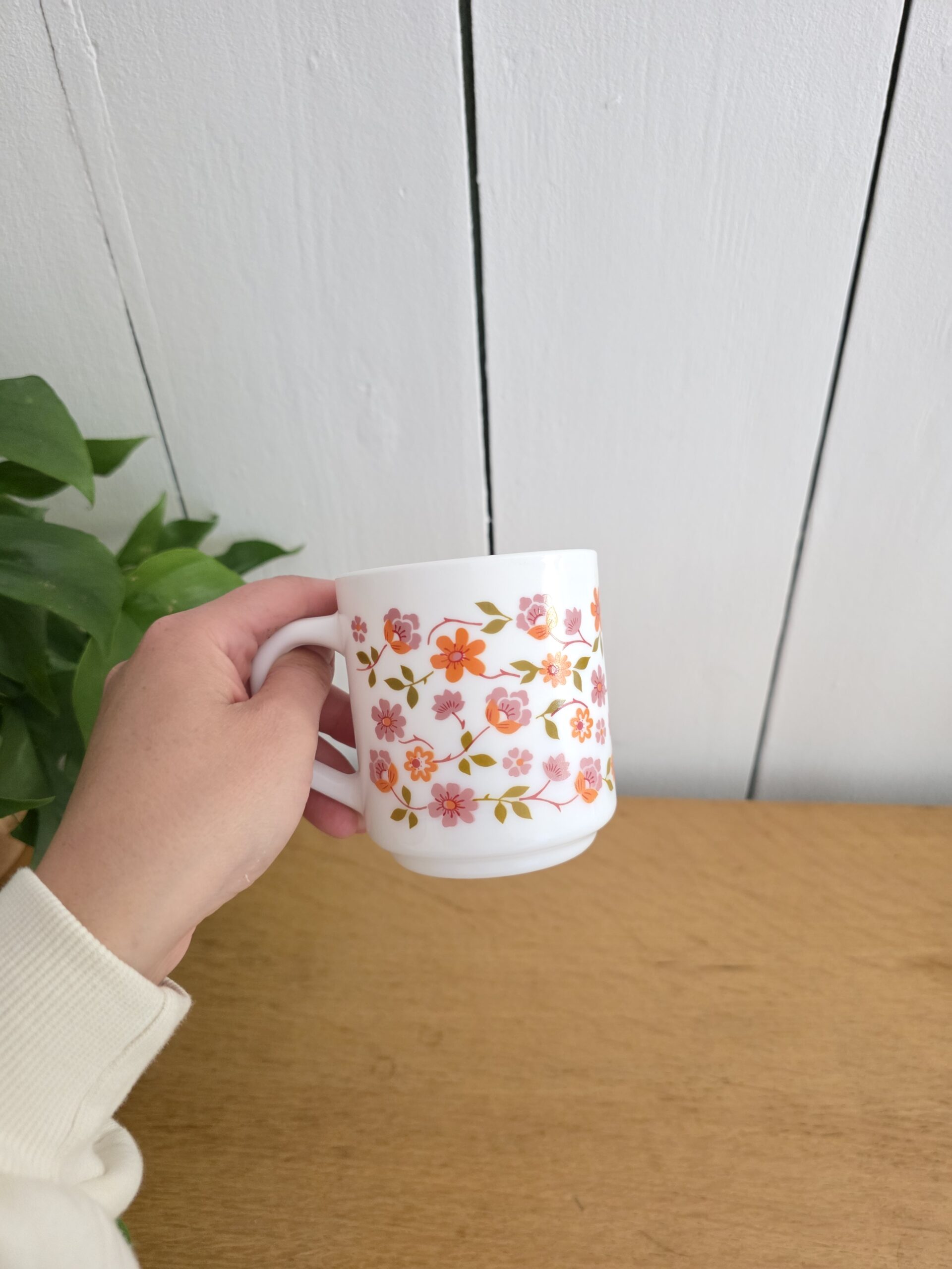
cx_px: 476
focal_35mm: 23
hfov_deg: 58.9
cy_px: 634
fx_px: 843
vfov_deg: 73.9
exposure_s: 1/60
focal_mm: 6.3
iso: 1250
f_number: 1.7
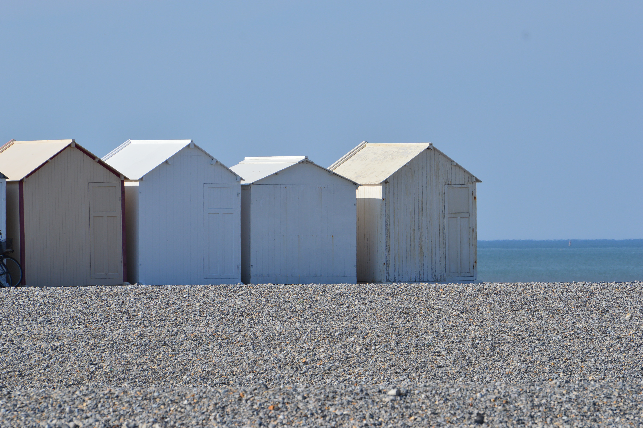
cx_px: 322
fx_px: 6424
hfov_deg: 5.7
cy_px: 214
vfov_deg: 3.8
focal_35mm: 360
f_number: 11
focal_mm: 240
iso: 220
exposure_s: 1/500
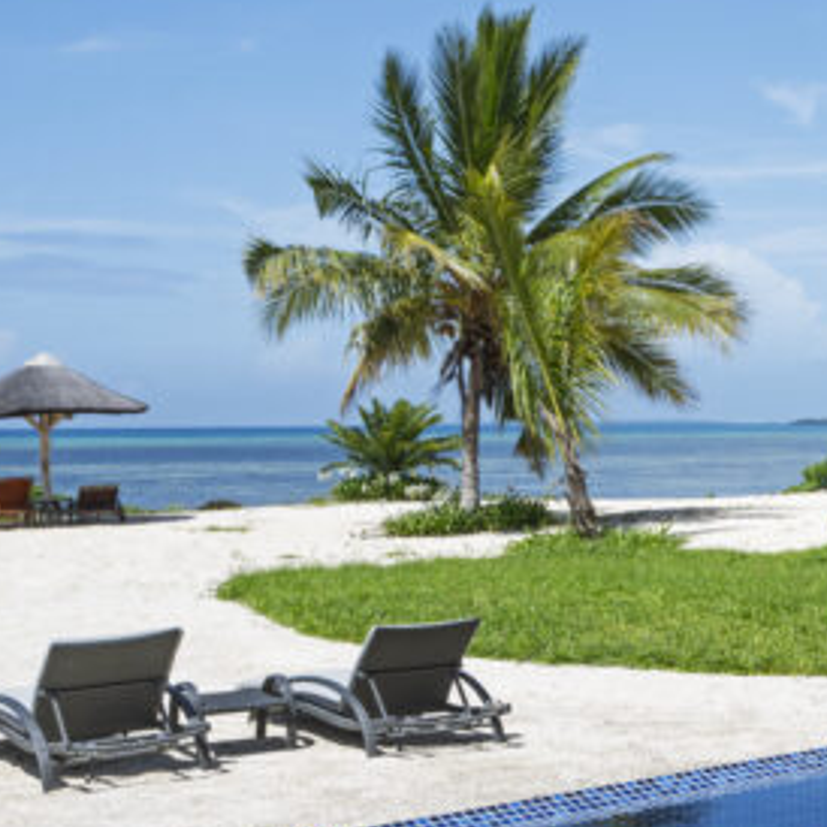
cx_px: 1038
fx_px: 1892
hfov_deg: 22.4
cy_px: 454
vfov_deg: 24.6
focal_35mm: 70
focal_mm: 22
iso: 100
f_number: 10
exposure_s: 1/200
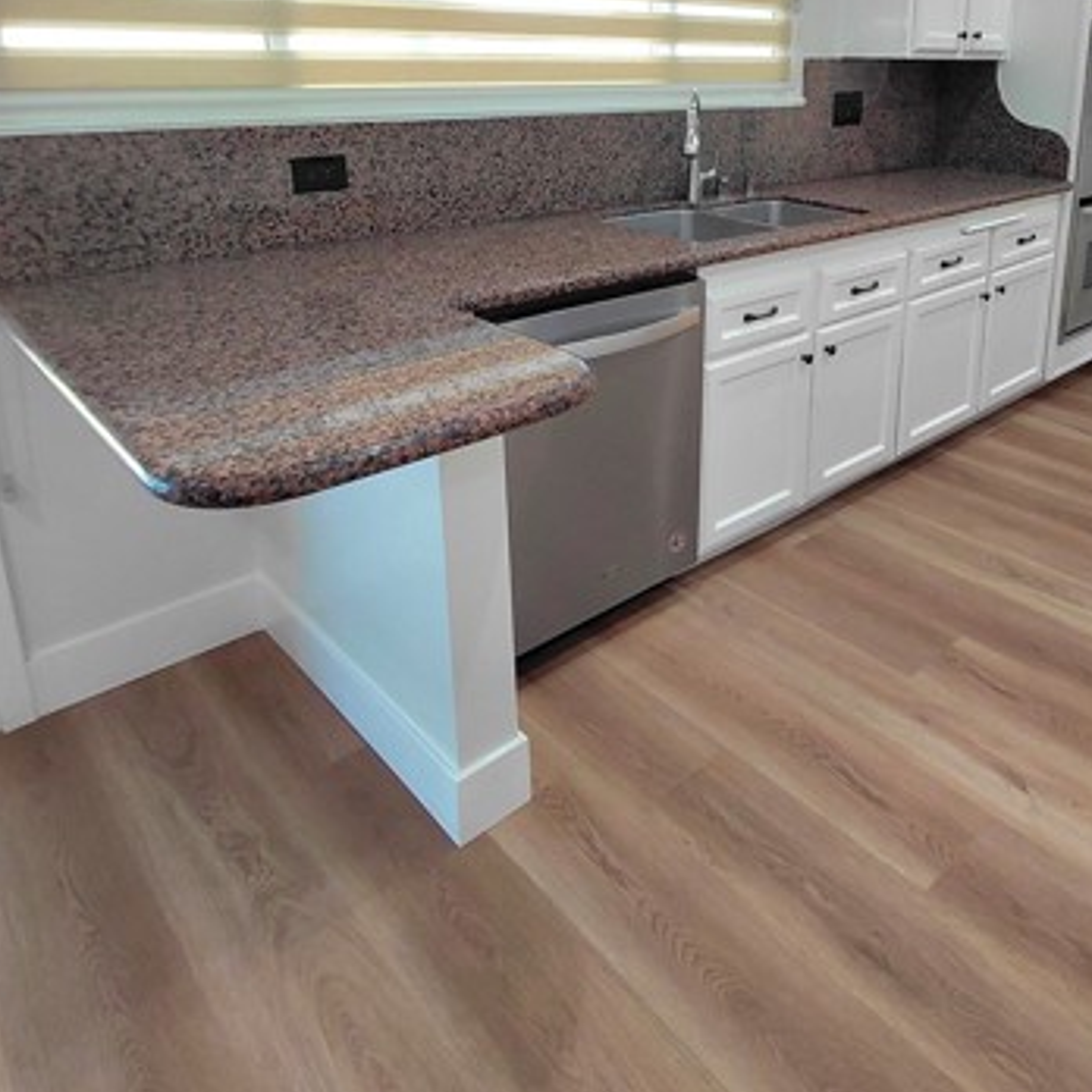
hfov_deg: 59.5
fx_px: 928
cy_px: 289
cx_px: 728
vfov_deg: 58.2
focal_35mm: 26
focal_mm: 1.64
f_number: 2.2
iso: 64
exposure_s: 1/60.2
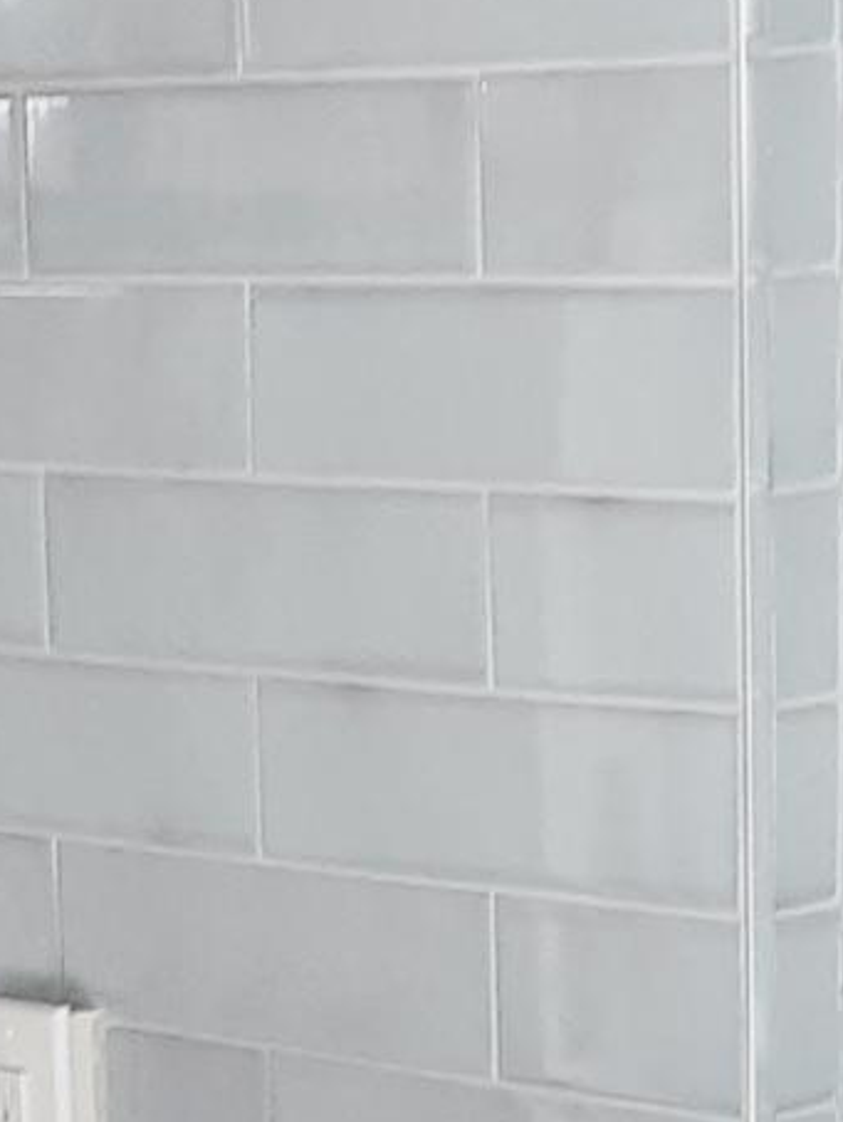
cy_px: 2051
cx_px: -163
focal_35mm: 185
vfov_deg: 10.1
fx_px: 6001
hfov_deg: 8.0
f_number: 1.7
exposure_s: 1/100
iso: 40
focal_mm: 3.7
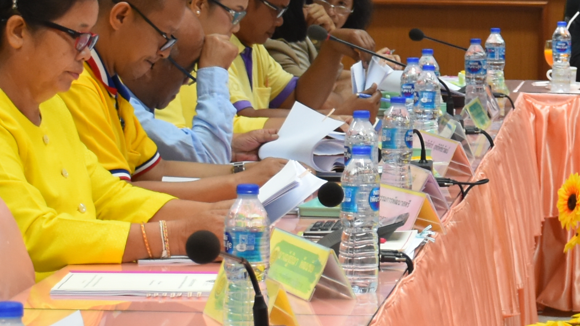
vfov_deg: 7.1
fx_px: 2630
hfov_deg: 12.4
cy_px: -22
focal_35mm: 171
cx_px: 599
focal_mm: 30
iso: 720
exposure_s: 1/60
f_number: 4
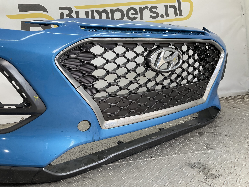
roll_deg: +3.7
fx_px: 209
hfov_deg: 61.7
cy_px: 94
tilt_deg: -6.7
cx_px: 124
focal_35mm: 29
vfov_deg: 48.2
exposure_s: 1/102
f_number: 1.8
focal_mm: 3
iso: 16
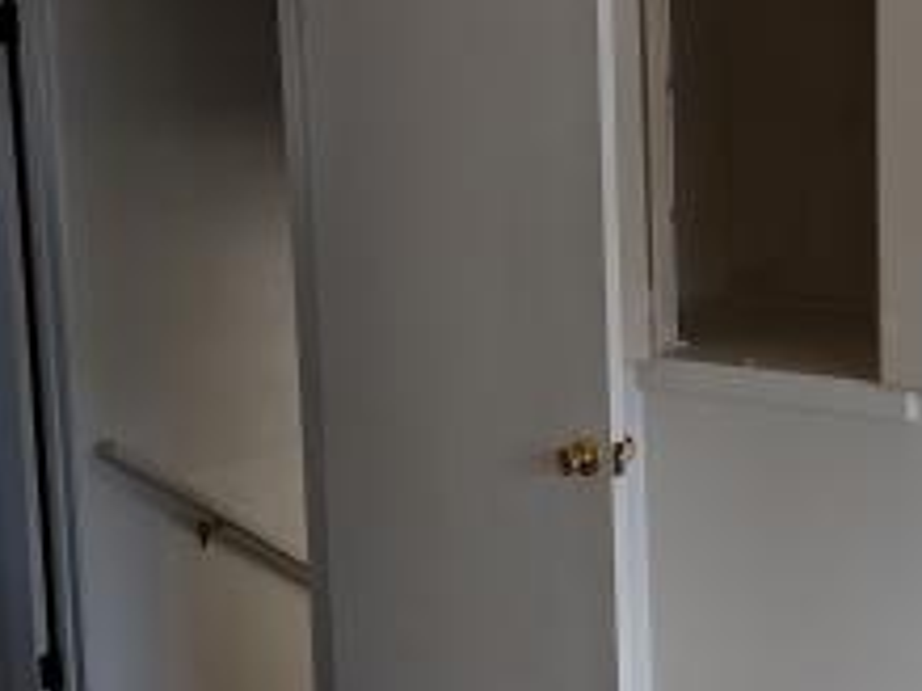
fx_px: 2103
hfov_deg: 24.6
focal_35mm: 79
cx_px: 598
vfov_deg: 18.6
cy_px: 392
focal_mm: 4.44
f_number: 1.8
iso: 32
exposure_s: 1/125
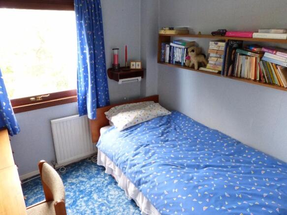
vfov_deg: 54.9
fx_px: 207
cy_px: 108
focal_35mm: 25
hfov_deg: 69.4
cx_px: 144
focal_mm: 4.5
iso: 400
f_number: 5.6
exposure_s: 1/8
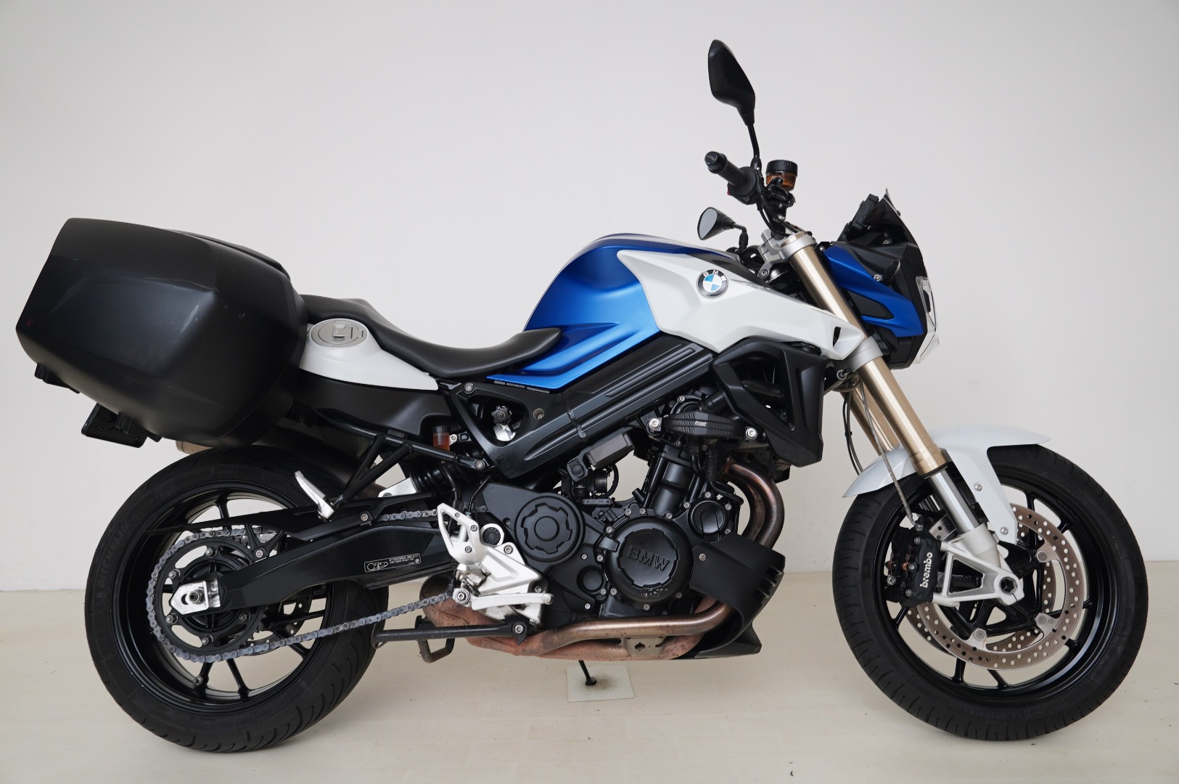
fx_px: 883
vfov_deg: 47.8
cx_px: 590
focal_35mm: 27
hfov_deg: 67.4
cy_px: 392
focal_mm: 18
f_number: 3.5
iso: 200
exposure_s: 1/2
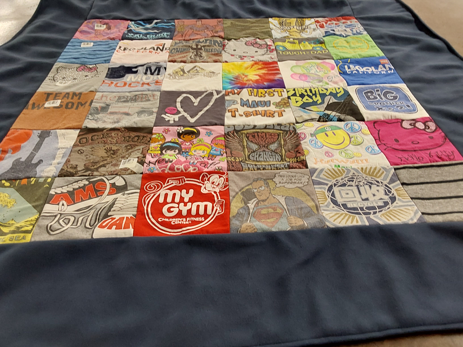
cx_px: 232
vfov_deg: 49.7
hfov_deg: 63.4
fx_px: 375
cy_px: 174
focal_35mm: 28
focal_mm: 2.91
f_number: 1.9
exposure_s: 1/60
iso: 125
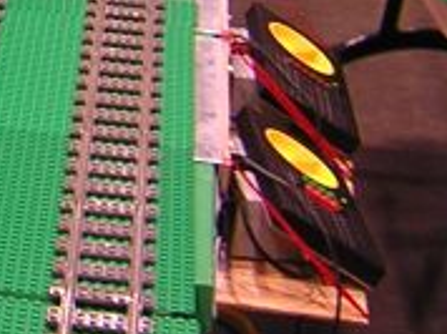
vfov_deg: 9.0
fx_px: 2089
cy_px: -100
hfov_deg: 11.5
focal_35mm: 162
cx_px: -314
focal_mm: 4.7
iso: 100
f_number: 2.6
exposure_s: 1/7.6
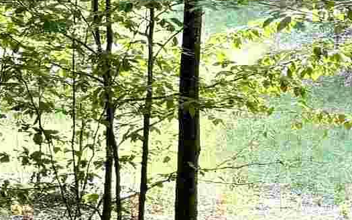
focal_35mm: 149
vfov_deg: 8.8
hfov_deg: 13.9
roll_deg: -1.2
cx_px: 302
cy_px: 172
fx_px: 1429
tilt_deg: -11.1
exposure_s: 1/345
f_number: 1.78
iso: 100
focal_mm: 6.76
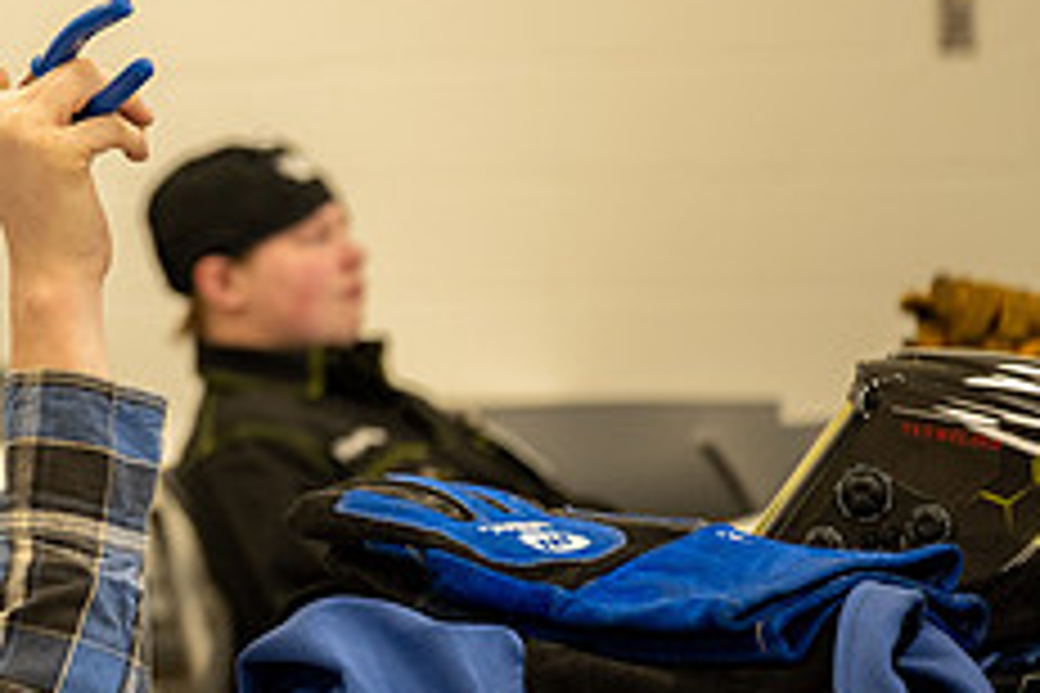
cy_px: 227
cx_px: -135
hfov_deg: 15.0
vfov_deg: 10.3
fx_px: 3842
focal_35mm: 133
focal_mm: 53
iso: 640
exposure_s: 1/160
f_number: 2.8
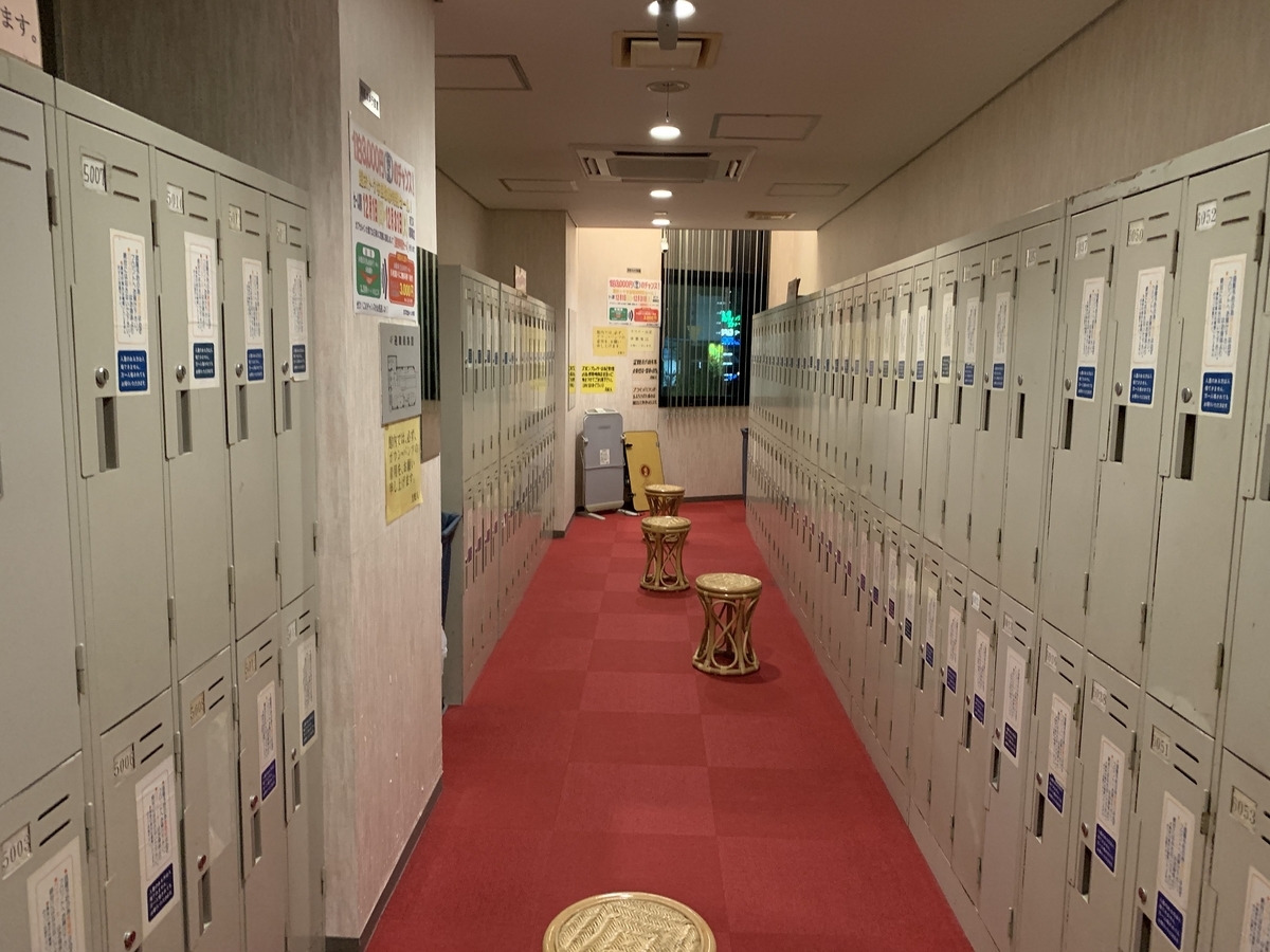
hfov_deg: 67.3
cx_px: 635
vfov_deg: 53.1
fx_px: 954
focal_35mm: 26
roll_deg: -1.0
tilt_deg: -9.5
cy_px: 476
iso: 320
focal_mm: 4.25
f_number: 1.8
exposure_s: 1/25
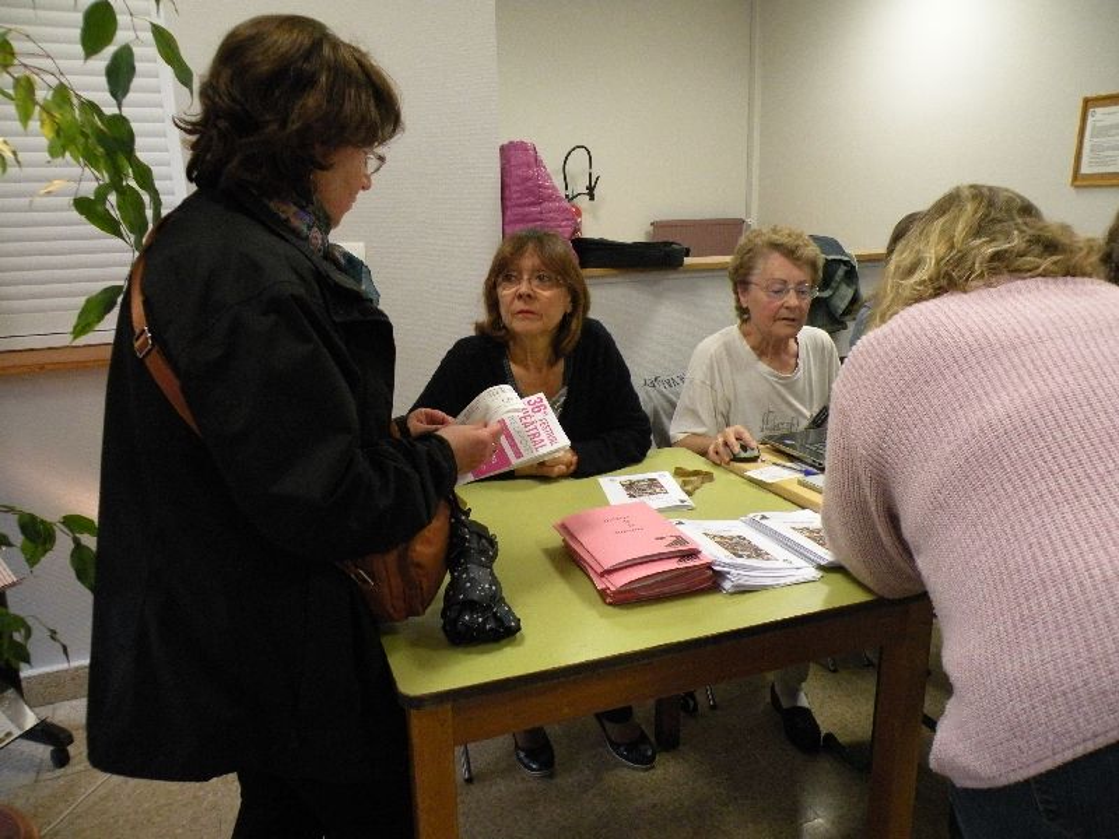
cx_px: 560
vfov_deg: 51.4
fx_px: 873
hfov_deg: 65.3
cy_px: 420
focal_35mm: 27
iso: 400
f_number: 2.8
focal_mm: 4.7
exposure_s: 1/60
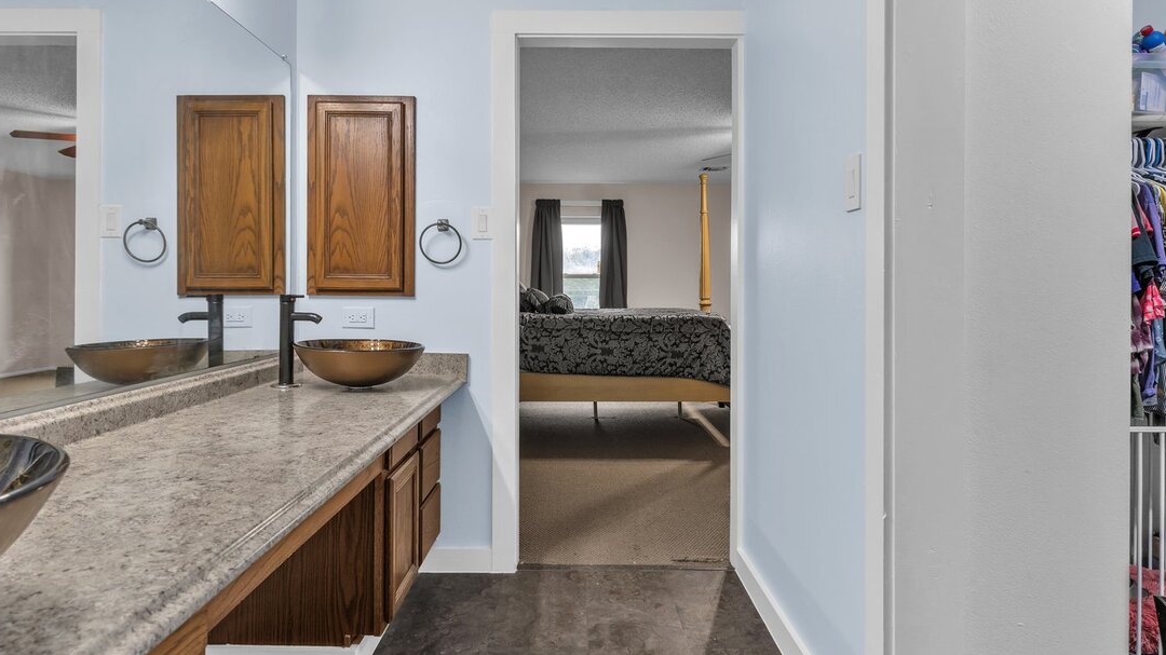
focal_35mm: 22
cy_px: 299
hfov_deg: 81.2
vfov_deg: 51.4
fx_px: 680
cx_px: 568
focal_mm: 14
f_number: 7.1
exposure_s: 1/10
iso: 320
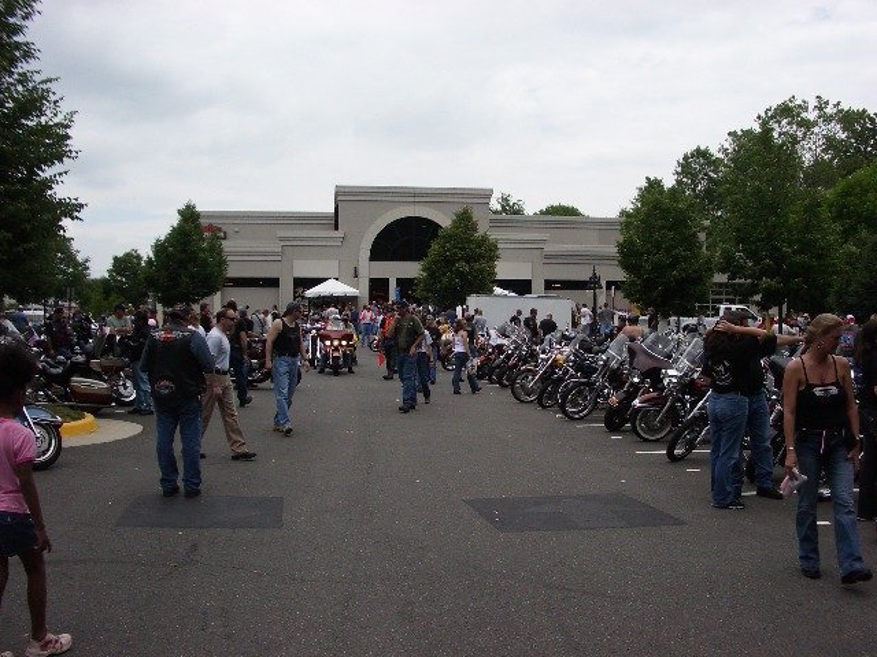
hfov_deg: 52.6
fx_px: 887
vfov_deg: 40.7
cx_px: 438
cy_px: 328
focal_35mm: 35
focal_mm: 5.8
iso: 100
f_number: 4.3
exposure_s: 1/800
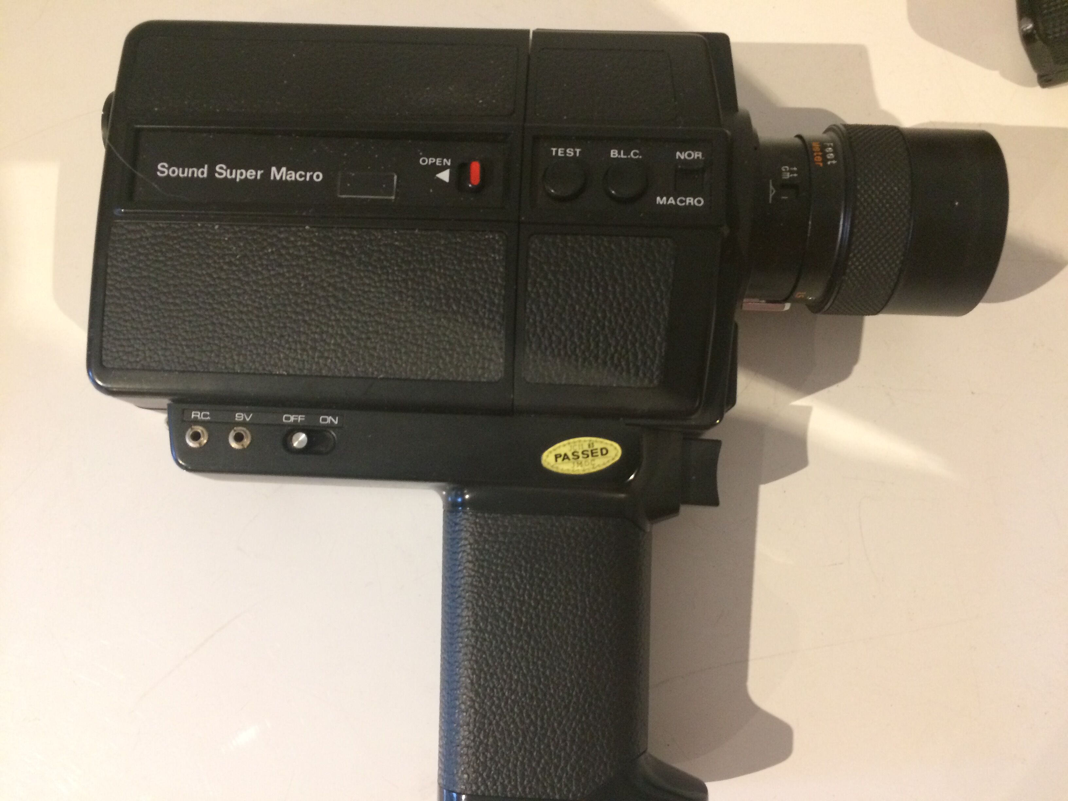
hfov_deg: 61.7
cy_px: 400
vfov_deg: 48.2
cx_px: 534
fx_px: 895
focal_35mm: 29
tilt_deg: -78.0
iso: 320
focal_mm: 4.15
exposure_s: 1/20
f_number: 2.2
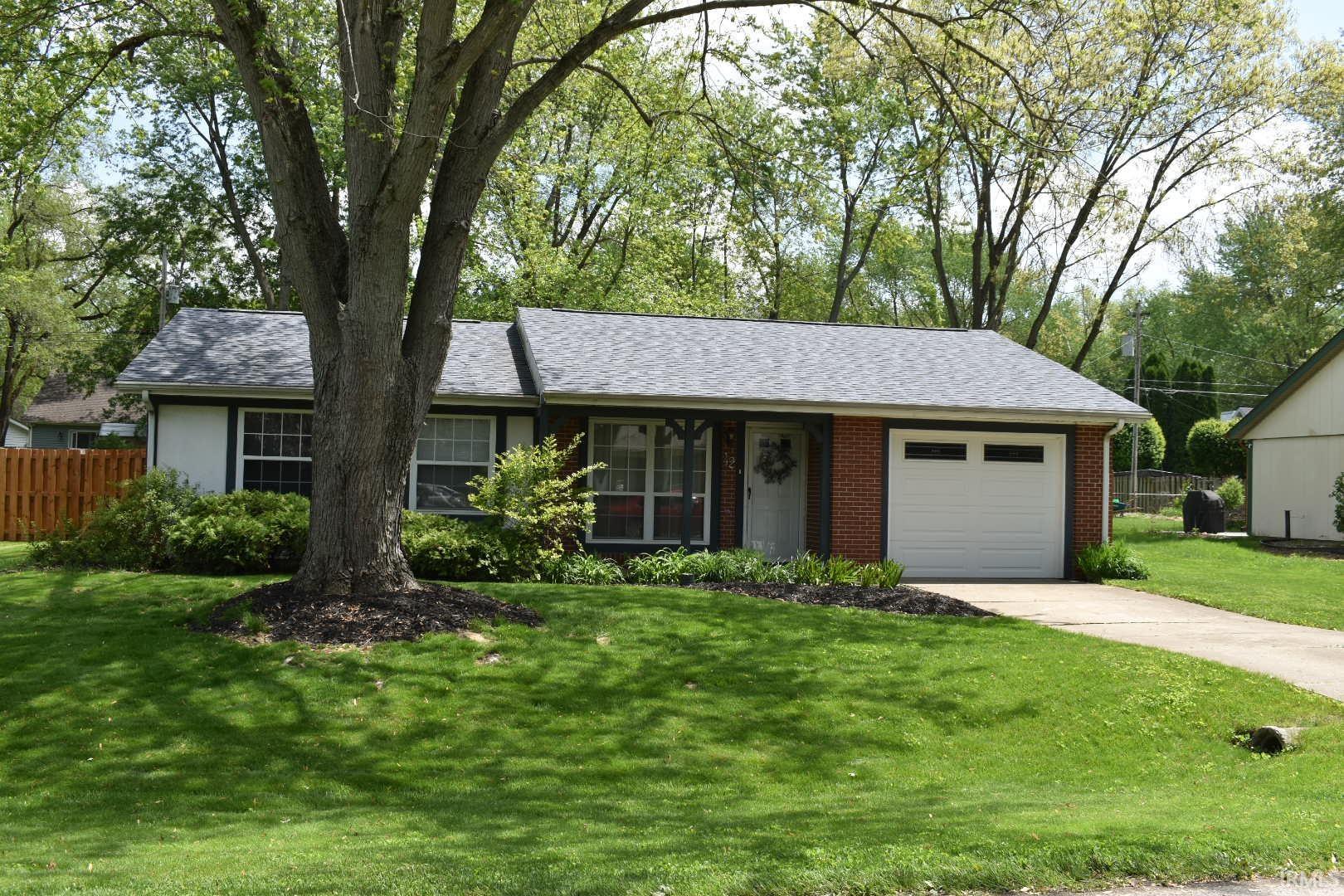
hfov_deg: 55.1
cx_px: 672
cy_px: 448
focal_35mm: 34
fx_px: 1288
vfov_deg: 38.4
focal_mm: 23
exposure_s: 1/250
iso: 140
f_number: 8
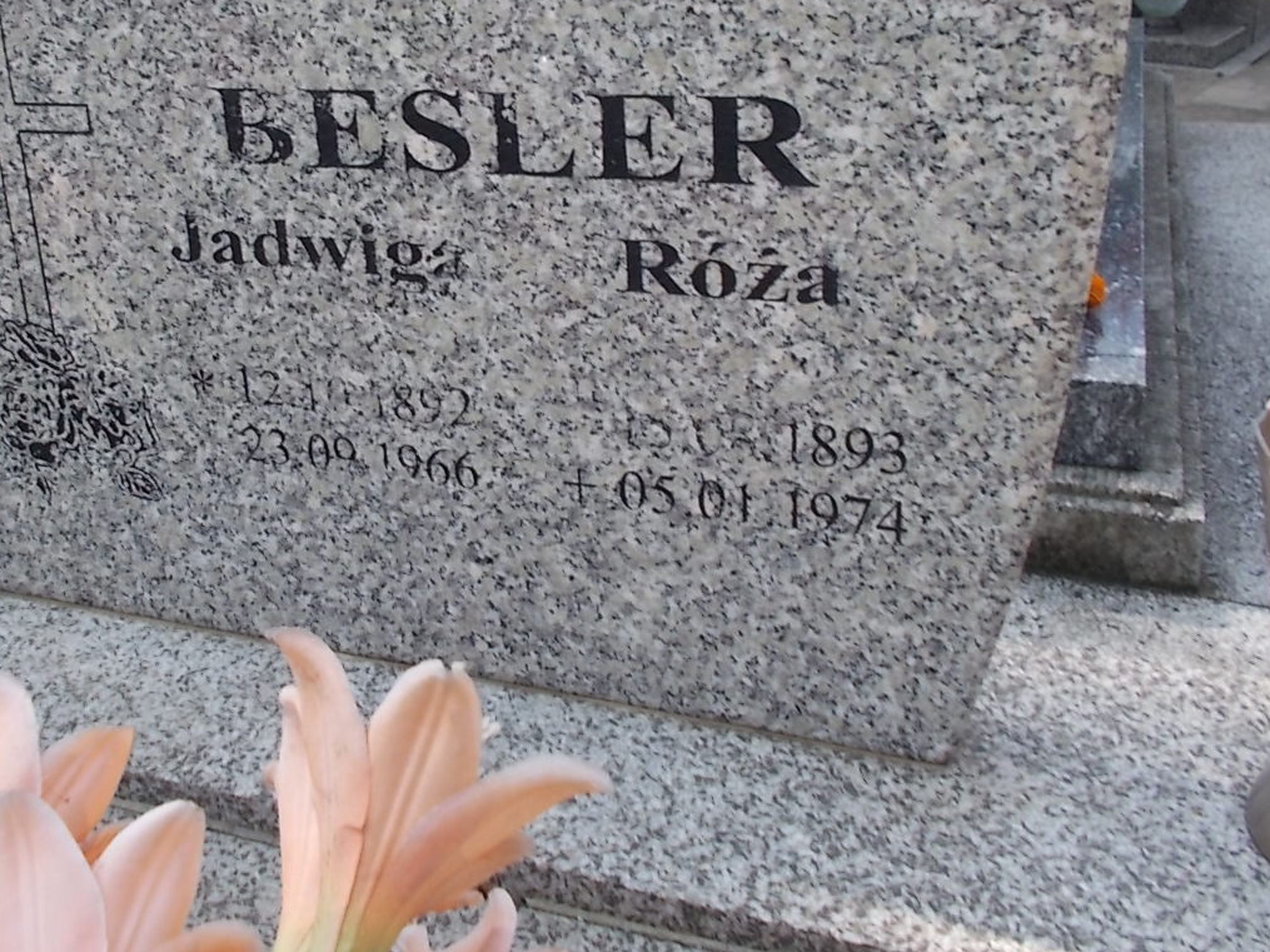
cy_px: 233
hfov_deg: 45.1
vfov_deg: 34.4
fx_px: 1504
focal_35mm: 41
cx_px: 432
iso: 80
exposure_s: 1/80
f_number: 8
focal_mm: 4.6
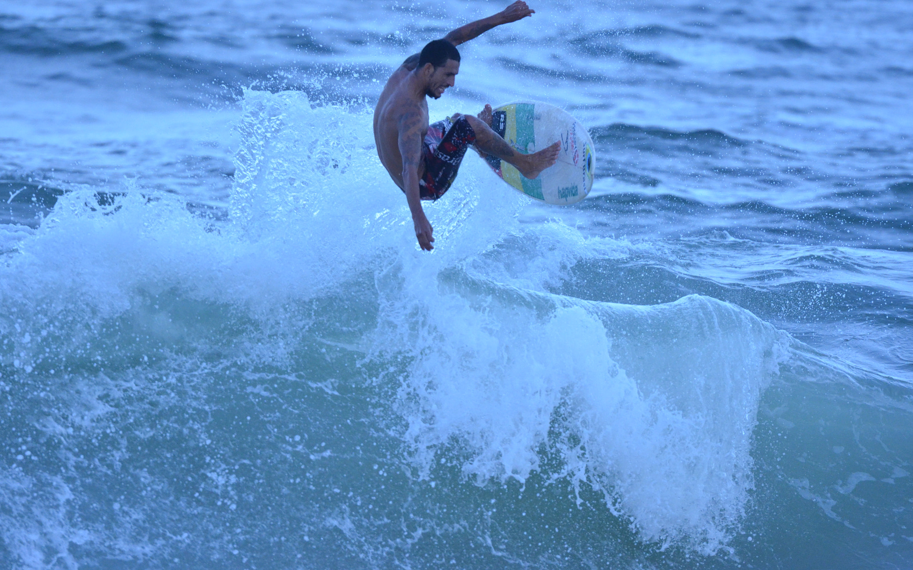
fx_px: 7614
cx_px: 456
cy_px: 288
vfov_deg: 4.3
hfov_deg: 6.9
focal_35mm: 306
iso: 2000
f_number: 2.8
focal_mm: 200
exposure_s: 1/8000
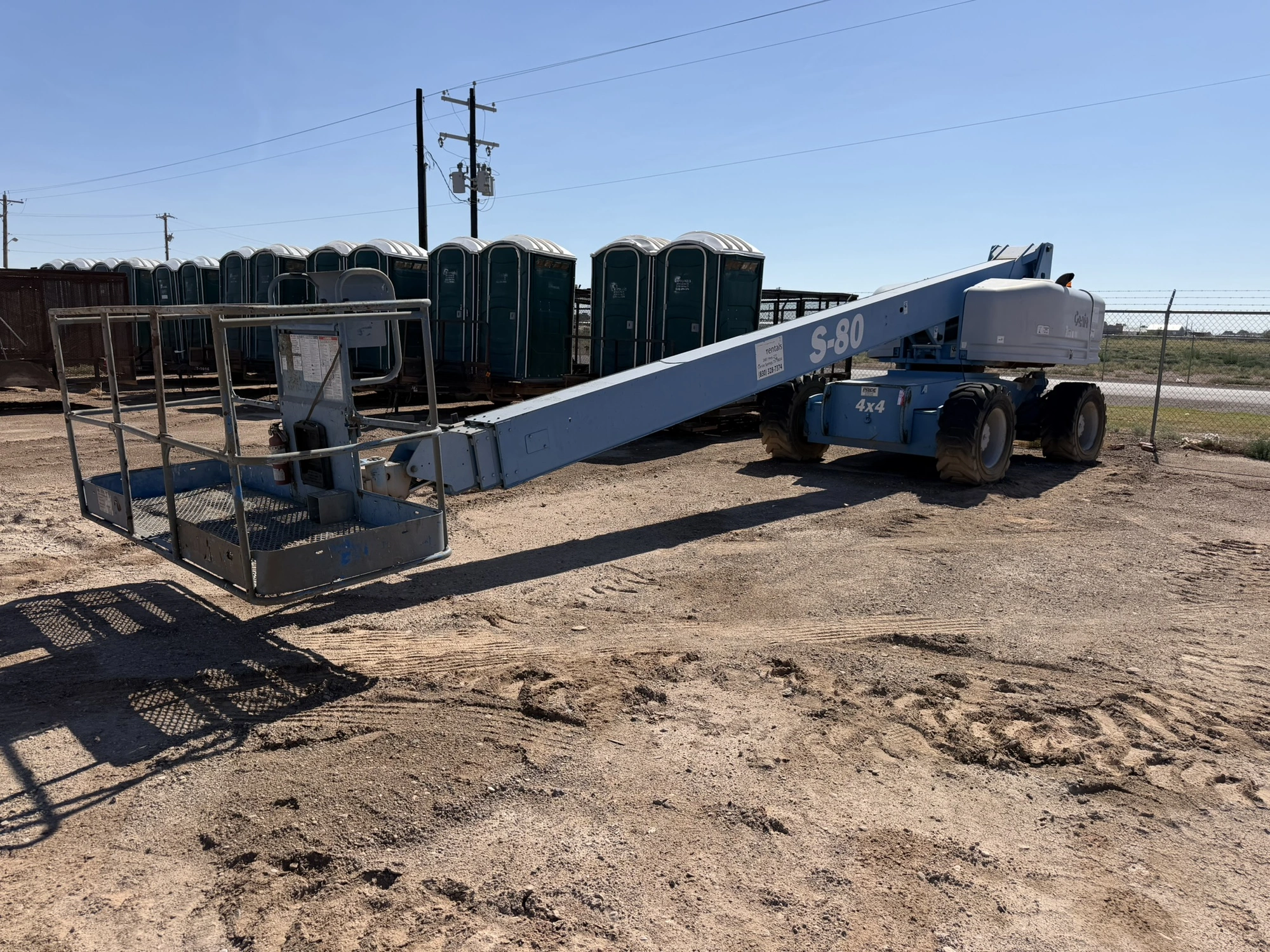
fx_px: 881
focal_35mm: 24
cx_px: 635
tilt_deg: -8.8
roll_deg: -1.3
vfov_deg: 56.8
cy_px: 476
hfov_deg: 71.6
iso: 80
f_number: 1.78
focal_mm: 6.76
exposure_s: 1/8130
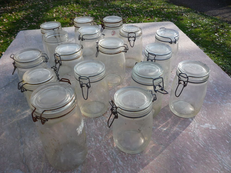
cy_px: 86
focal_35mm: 30
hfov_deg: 60.0
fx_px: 200
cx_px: 116
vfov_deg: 46.8
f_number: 4
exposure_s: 1/320
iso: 100
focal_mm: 5.2
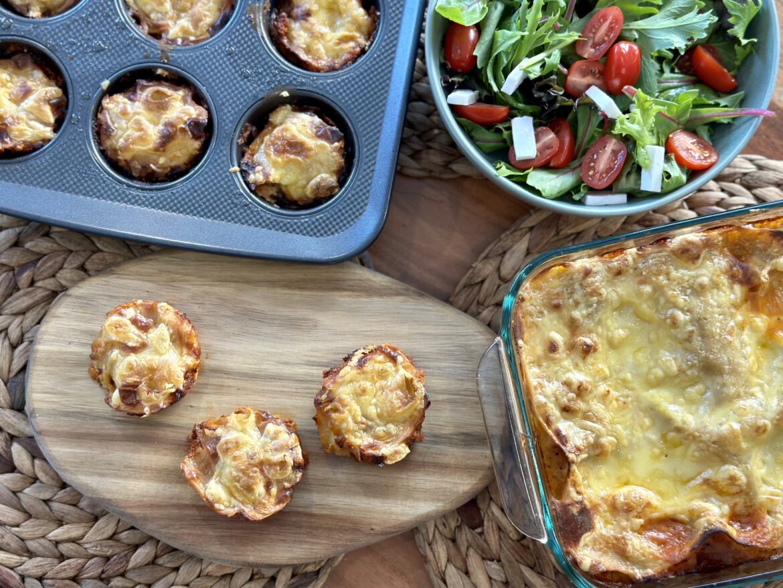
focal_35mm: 48
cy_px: 294
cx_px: 392
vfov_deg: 30.3
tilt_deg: -83.9
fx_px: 1086
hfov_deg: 39.6
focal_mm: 6.86
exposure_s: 1/50
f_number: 1.78
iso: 80
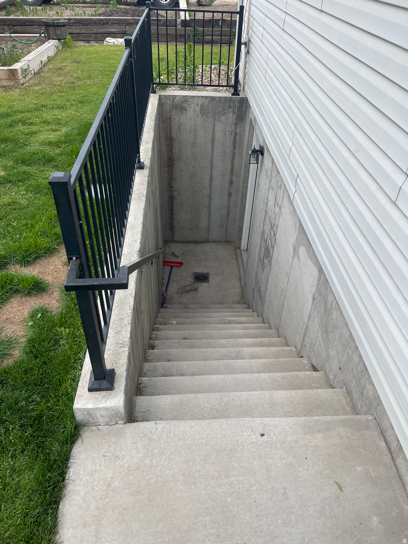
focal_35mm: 25
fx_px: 393
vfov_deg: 69.4
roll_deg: -2.6
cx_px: 204
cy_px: 272
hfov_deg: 54.9
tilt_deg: -38.3
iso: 32
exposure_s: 1/1098
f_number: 1.6
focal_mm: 5.1
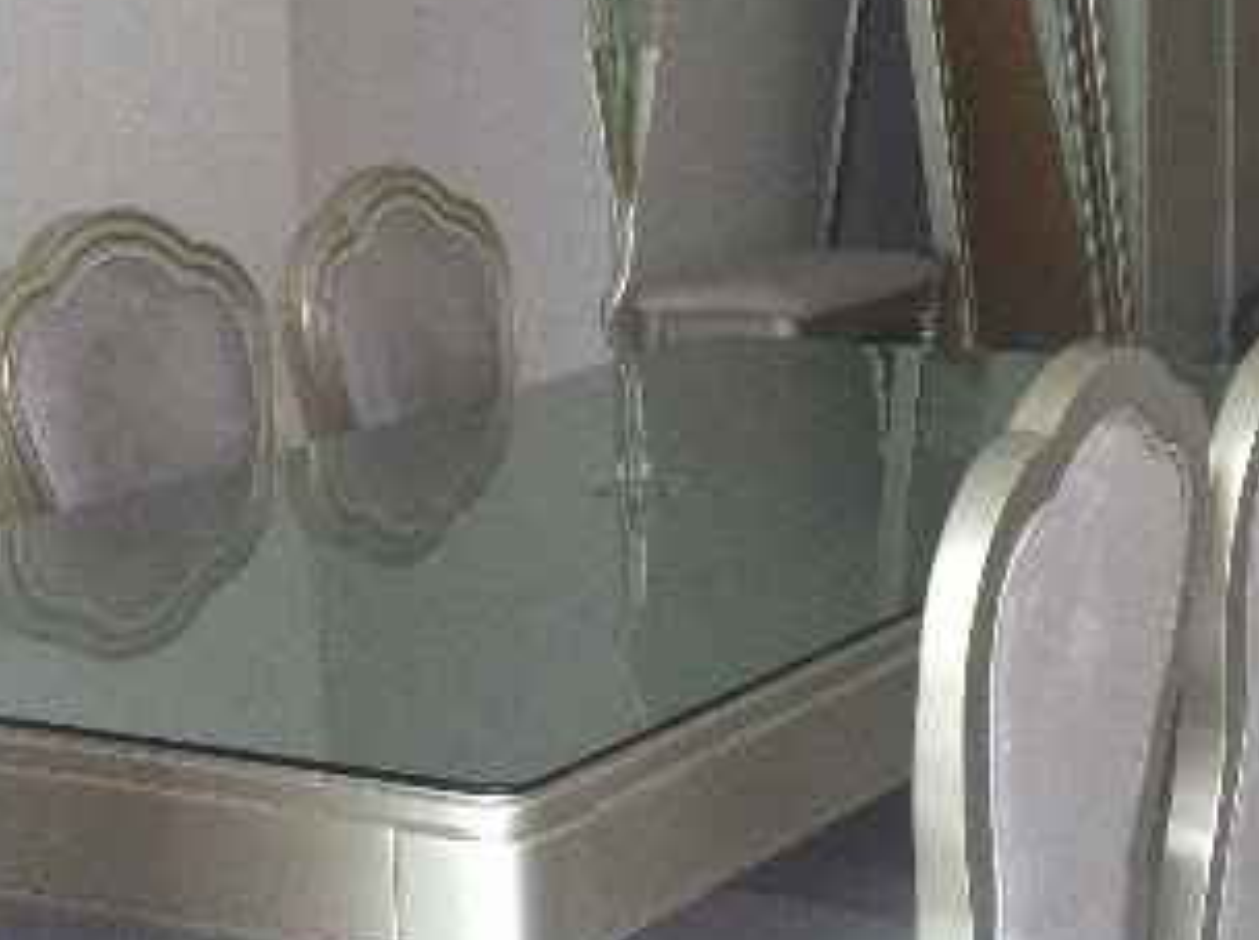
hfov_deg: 21.3
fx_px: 3341
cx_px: 812
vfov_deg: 16.0
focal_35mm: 92
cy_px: 507
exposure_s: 1/120
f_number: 2.8
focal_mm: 3.85
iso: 125
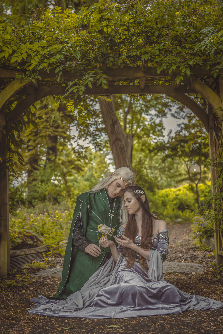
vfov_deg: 35.6
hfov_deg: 24.2
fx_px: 520
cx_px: 112
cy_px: 167
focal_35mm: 56
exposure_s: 1/200
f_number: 3.5
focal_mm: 56
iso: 500
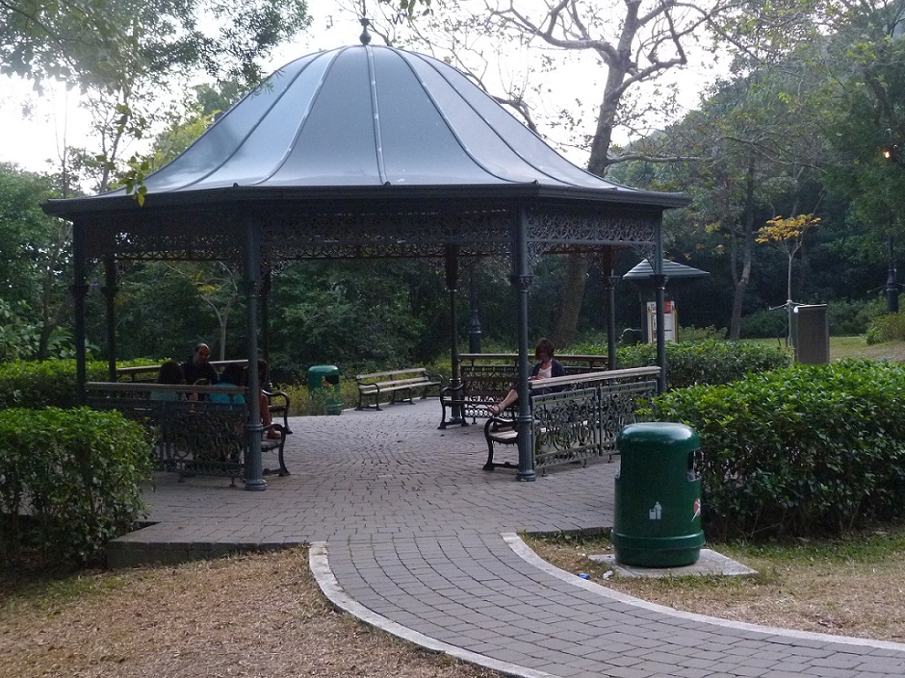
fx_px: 1438
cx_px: 525
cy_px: 331
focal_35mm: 55
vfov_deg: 26.6
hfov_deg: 34.9
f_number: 3.2
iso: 400
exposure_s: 1/50
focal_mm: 8.5
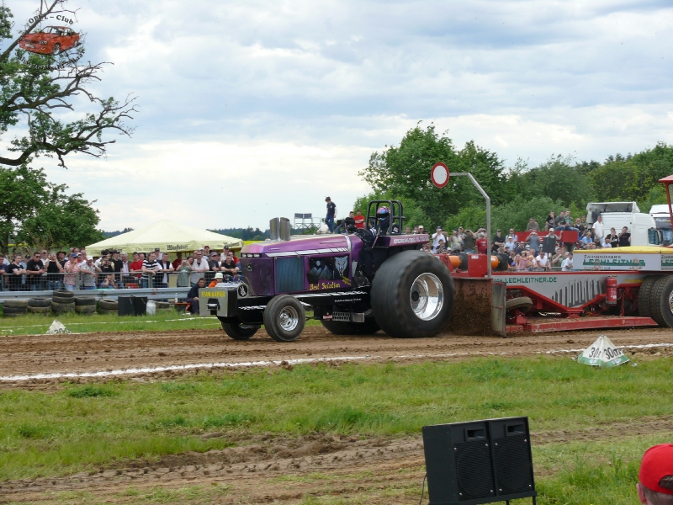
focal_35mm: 93
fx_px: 1808
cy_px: 252
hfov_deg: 21.1
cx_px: 336
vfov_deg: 15.9
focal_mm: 19.7
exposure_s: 1/200
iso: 100
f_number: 5
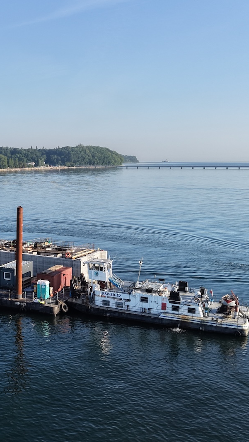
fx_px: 551
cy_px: 214
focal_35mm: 47
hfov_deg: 24.1
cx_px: -8
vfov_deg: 43.7
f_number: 1.8
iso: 250
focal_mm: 8.67
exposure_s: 1/3200
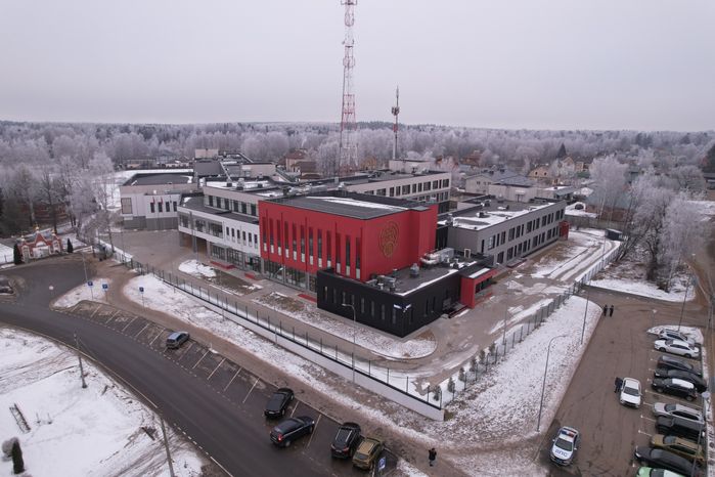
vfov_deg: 57.2
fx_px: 437
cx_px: 358
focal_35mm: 22
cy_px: 238
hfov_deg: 78.6
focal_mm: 8.38
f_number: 2.8
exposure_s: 1/180
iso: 110
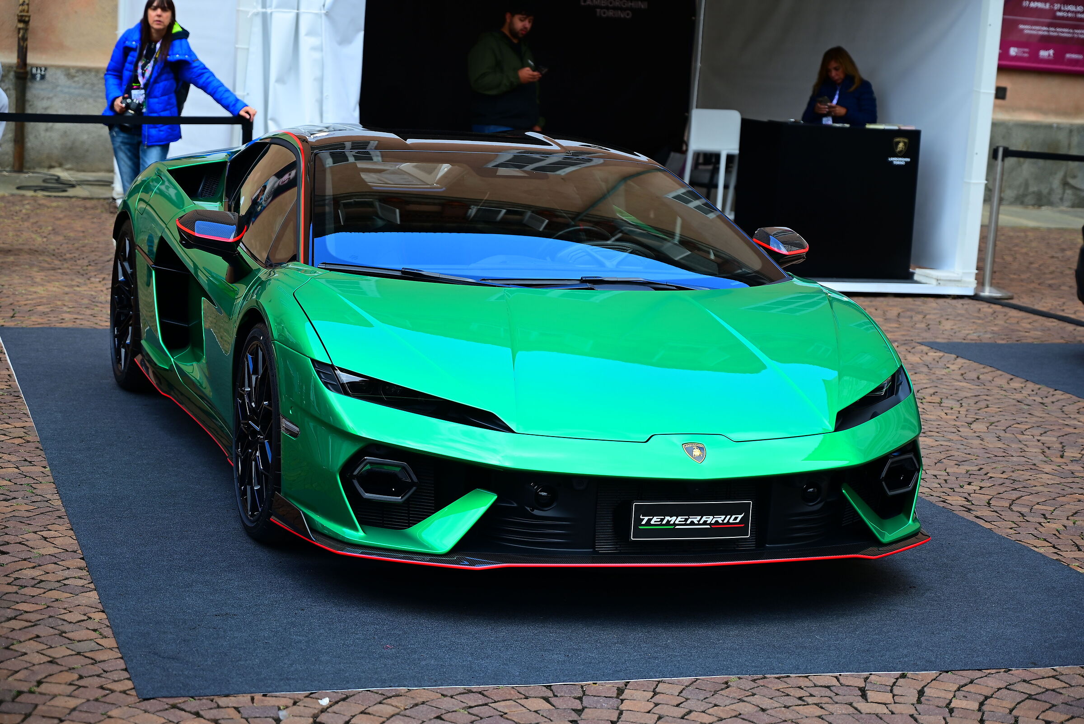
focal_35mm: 70
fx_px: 2108
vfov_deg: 19.5
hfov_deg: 28.8
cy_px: 362
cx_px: 542
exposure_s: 1/160
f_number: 4
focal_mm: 70
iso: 100
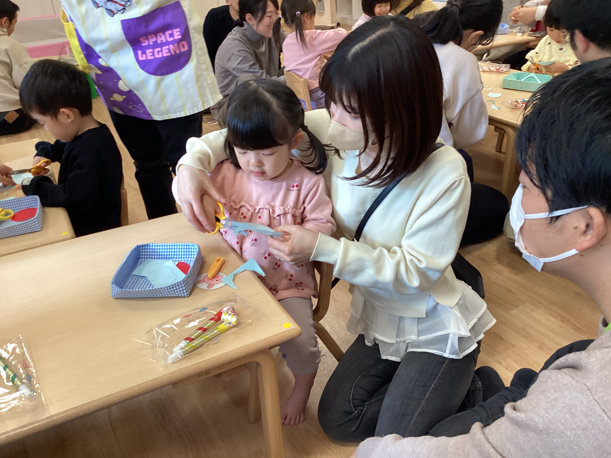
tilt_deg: -29.5
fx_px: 547
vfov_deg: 45.4
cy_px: 229
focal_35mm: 31
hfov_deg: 58.4
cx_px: 306
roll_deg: +1.5
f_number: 2.4
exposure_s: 1/60
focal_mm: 3.3
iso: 125
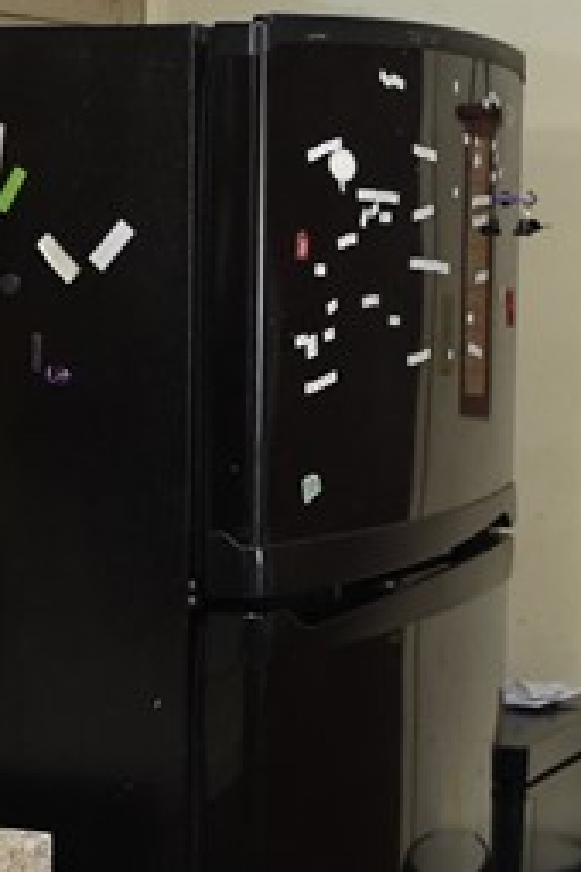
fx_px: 3195
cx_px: 140
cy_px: 655
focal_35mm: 132
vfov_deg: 15.5
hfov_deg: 10.4
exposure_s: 1/40
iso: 1600
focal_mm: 31
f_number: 3.2
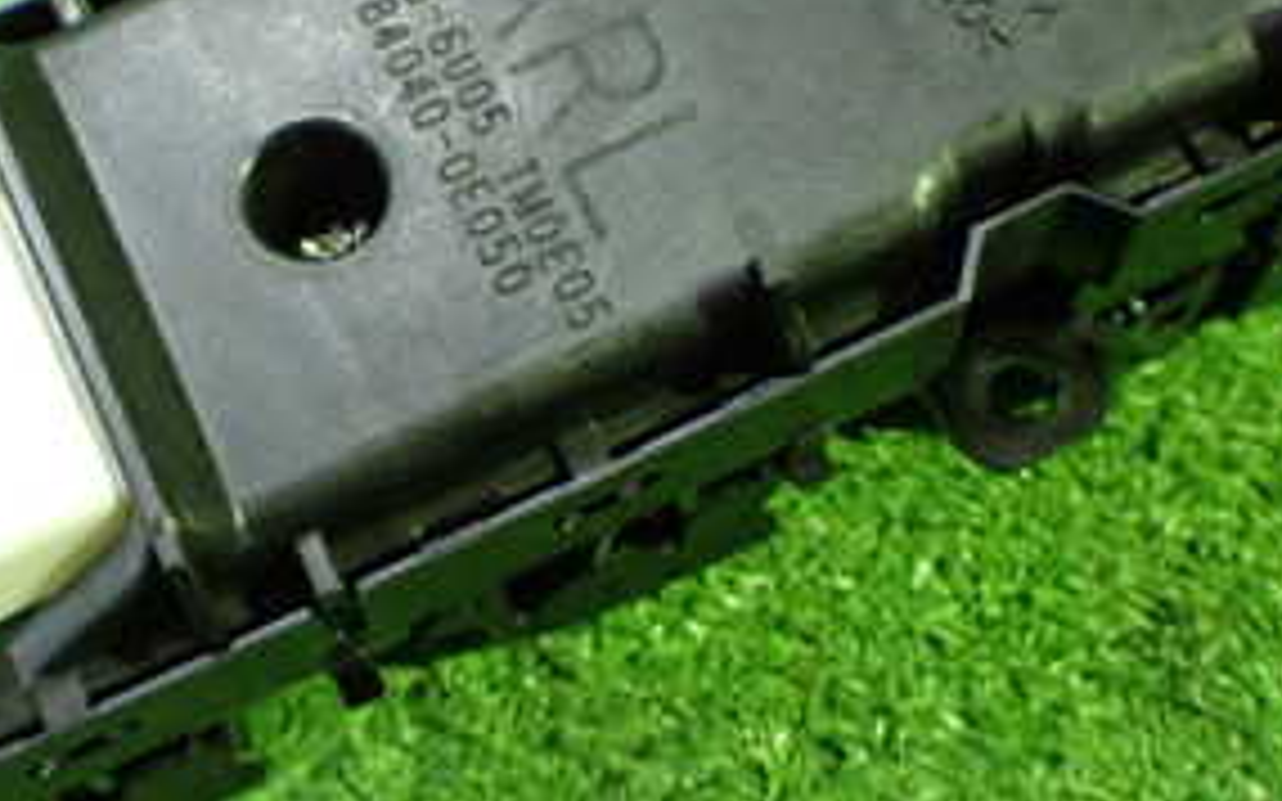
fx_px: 2340
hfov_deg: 30.5
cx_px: 463
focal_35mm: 67
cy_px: 270
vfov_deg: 19.4
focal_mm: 5.4
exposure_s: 1/30
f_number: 2.3
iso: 800
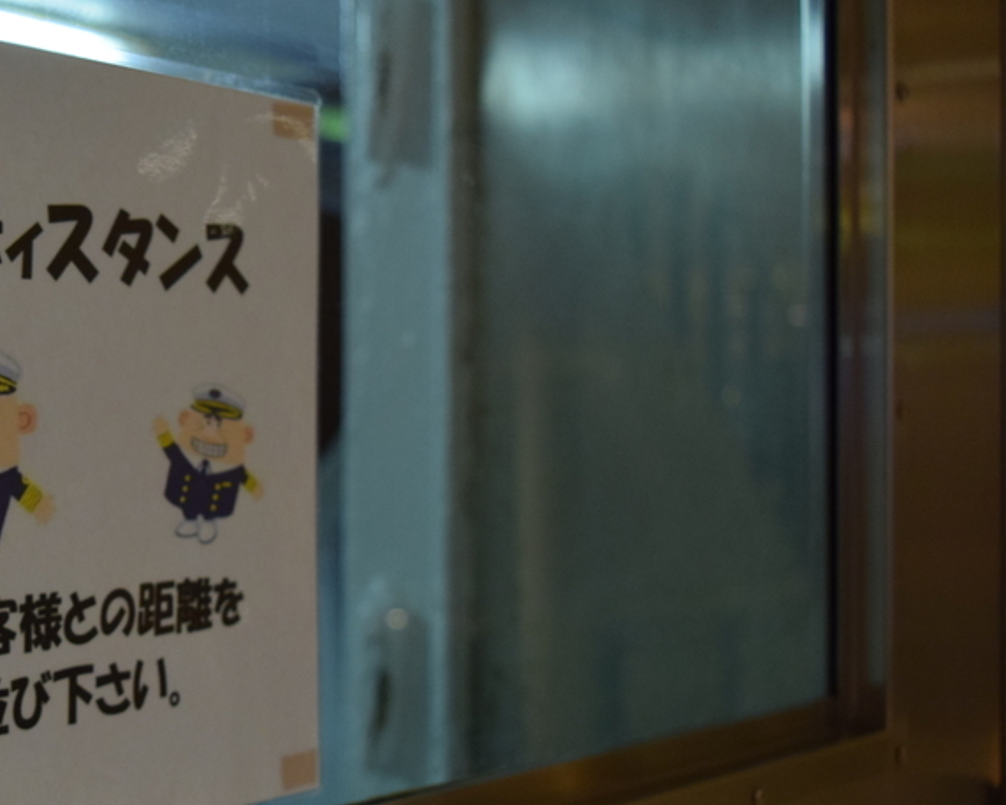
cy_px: 455
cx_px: 81
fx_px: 1936
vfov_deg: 23.5
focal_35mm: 65
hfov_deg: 27.9
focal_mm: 22
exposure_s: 1/60
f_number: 4
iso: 720
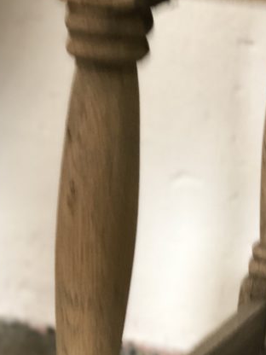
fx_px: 1311
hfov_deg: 11.5
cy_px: 360
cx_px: 207
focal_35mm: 128
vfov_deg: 15.1
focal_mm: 6
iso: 80
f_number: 2.4
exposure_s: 1/33
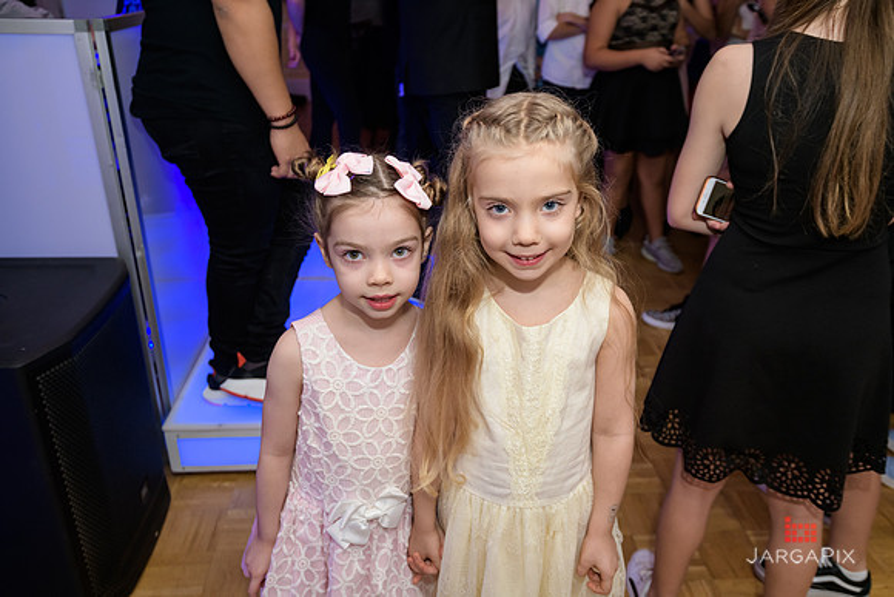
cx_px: 447
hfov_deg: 65.5
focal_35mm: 28
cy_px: 298
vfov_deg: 46.4
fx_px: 695
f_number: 4
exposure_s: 1/125
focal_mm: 28
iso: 800
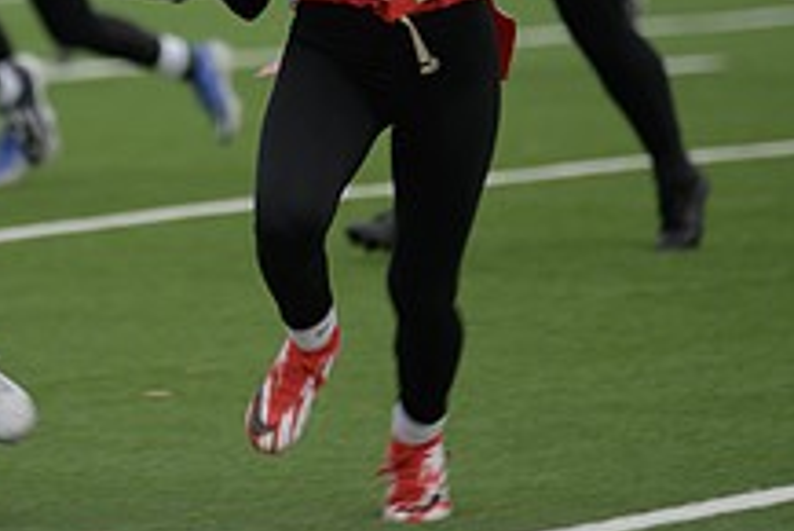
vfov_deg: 2.9
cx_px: 135
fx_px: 10615
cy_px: -20
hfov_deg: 4.3
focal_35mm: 481
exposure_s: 1/200
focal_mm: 180
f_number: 2.8
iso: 110
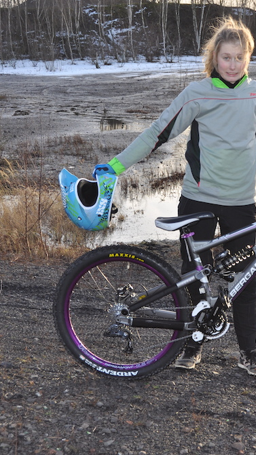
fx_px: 869
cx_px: 217
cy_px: 229
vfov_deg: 29.3
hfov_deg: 16.6
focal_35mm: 72
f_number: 5.6
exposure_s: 1/200
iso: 200
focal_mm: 30
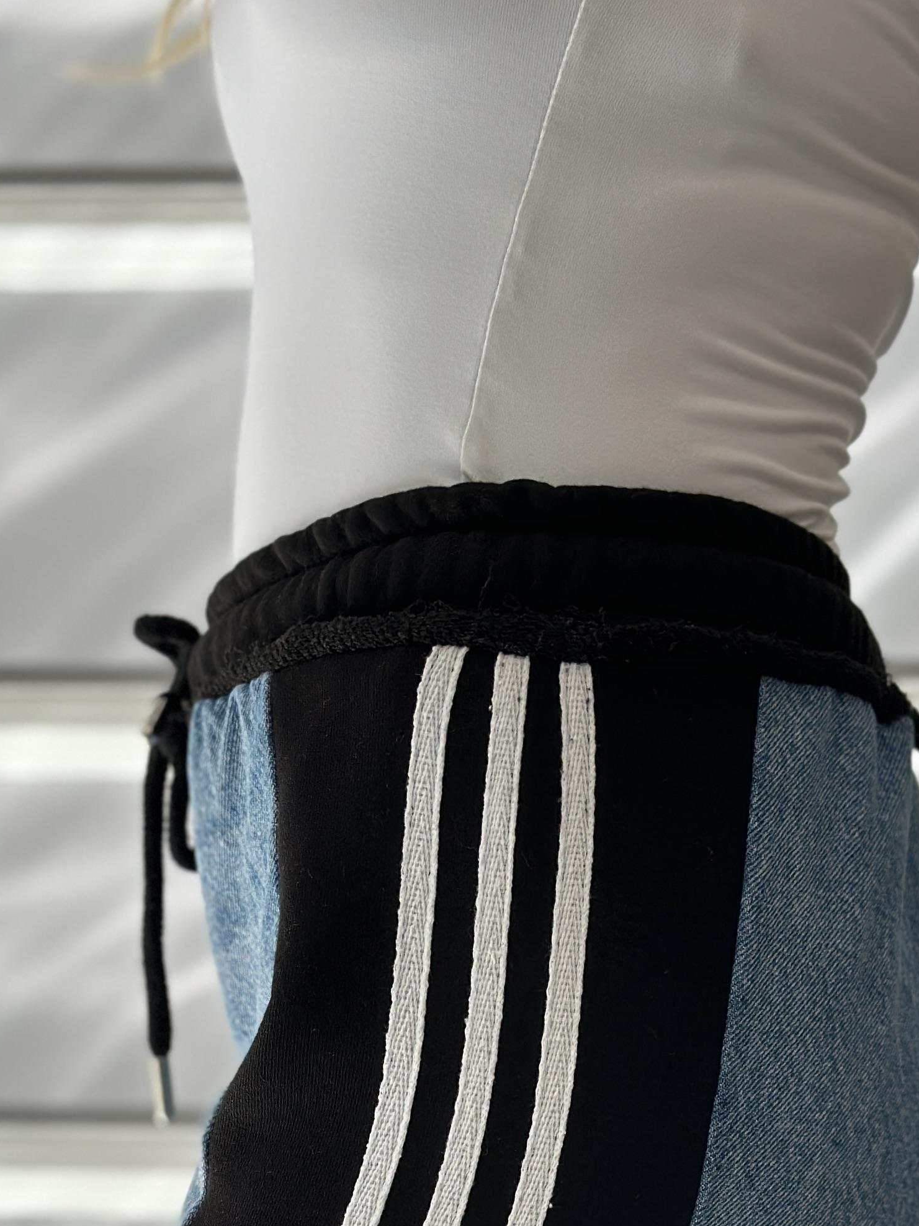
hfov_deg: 15.1
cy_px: 1230
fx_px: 3469
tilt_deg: -9.7
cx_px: 484
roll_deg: +0.4
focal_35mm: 98
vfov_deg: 19.4
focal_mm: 6.86
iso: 80
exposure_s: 1/458
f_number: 1.78
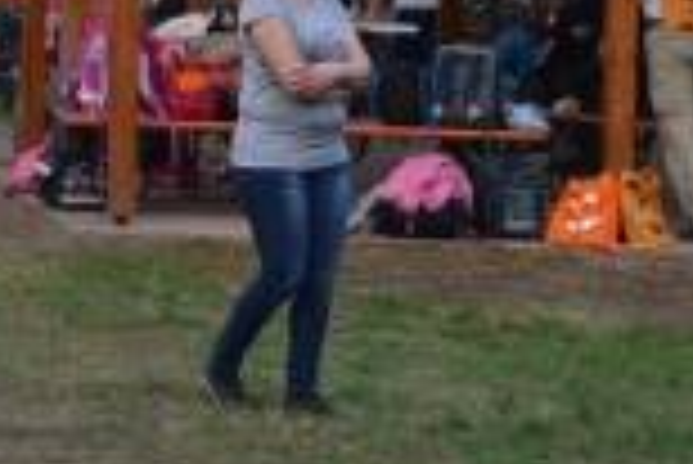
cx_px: -279
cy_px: -223
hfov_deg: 8.6
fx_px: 4509
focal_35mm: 234
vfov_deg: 5.8
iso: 180
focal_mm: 30
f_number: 5.6
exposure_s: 1/125
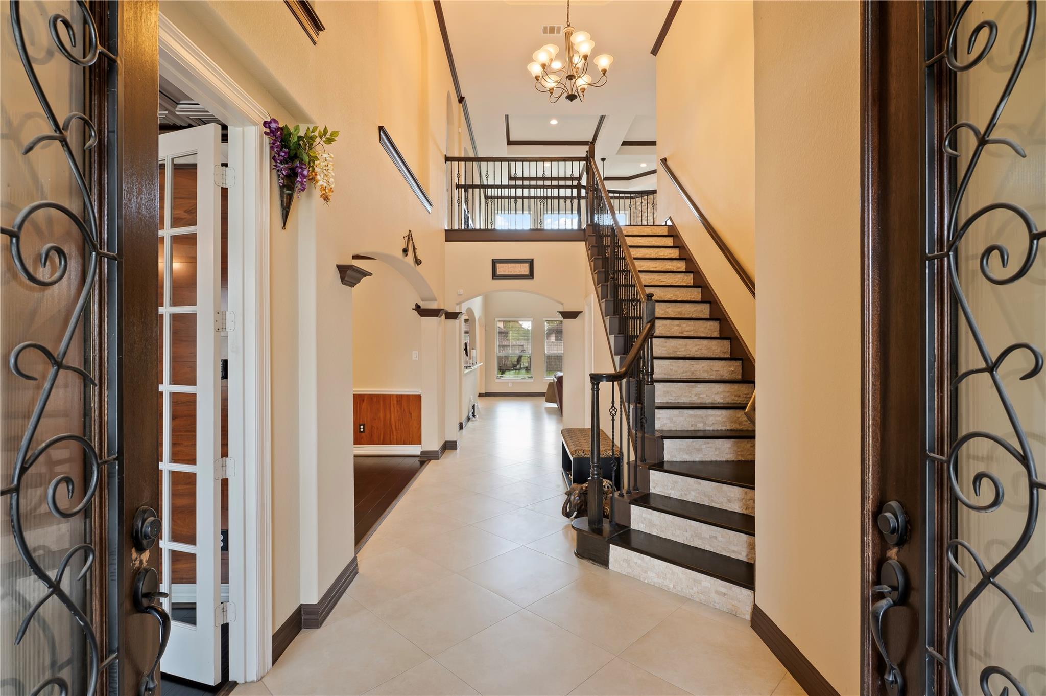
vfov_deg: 70.3
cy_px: 348
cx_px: 523
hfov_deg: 93.3
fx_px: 494
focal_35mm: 17
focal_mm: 17
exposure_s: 1/2
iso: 100
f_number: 6.3
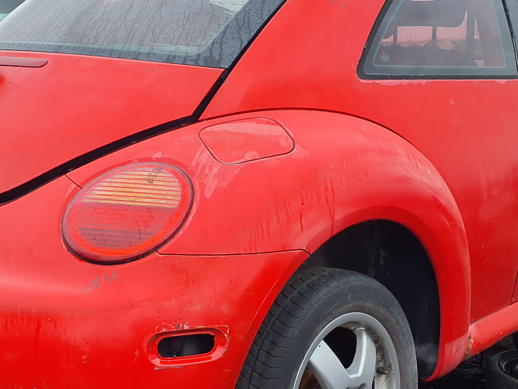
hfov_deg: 36.2
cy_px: 222
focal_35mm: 53
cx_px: 246
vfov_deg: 27.5
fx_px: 793
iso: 40
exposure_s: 1/190
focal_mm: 3.58
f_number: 1.9
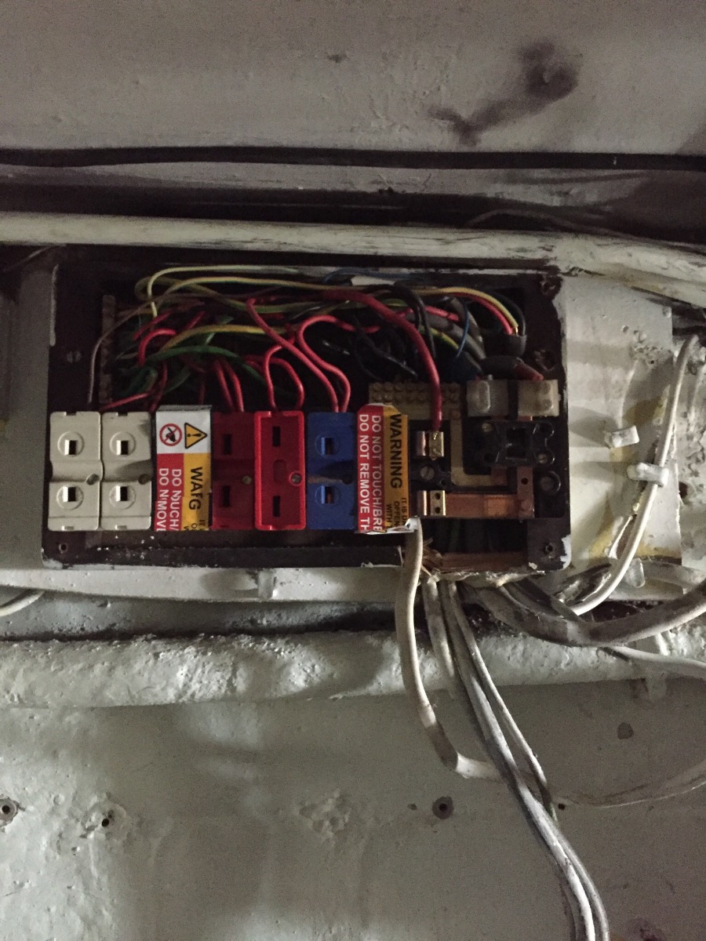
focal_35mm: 29
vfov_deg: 61.7
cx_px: 353
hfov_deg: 48.2
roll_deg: +0.2
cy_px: 470
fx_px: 789
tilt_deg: +7.7
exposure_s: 1/17
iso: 1250
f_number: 2.2
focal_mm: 4.15
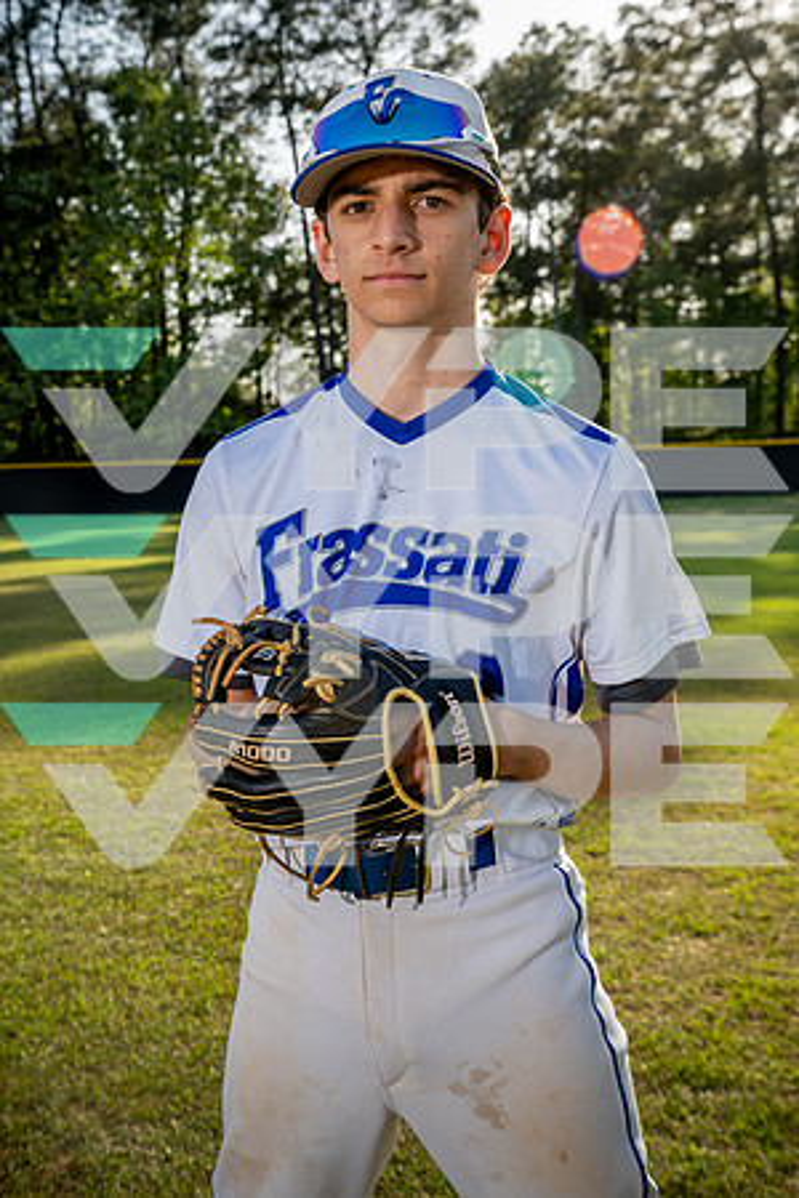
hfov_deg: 28.6
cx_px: 400
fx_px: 1565
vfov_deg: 41.9
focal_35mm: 47
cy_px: 599
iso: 200
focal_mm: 47
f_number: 8
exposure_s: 1/250
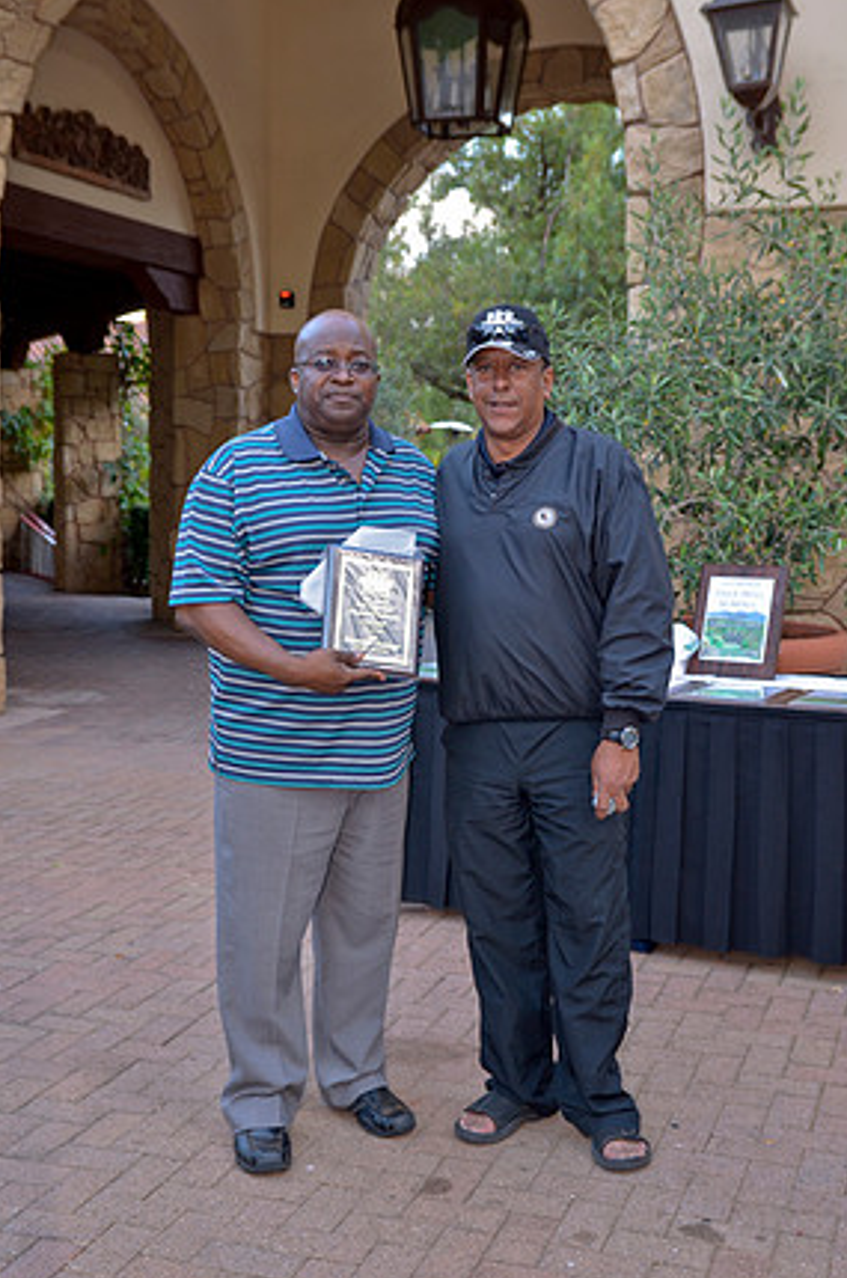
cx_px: 416
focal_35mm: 46
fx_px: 1613
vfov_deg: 43.2
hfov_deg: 29.4
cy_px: 633
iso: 250
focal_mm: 29
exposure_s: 1/80
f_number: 4
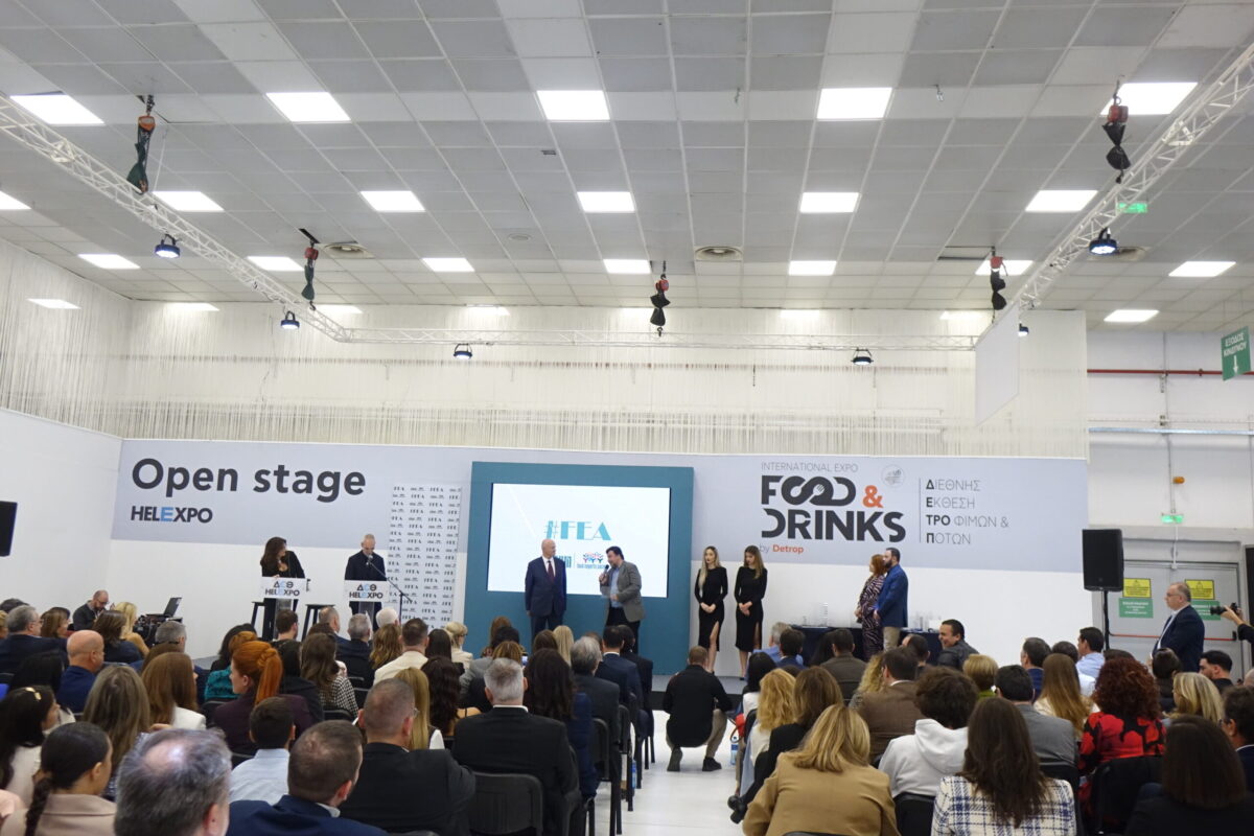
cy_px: 418
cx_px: 627
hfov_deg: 61.9
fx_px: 1045
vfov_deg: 43.6
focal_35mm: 30
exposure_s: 1/200
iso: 1000
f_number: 2.8
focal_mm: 11.13
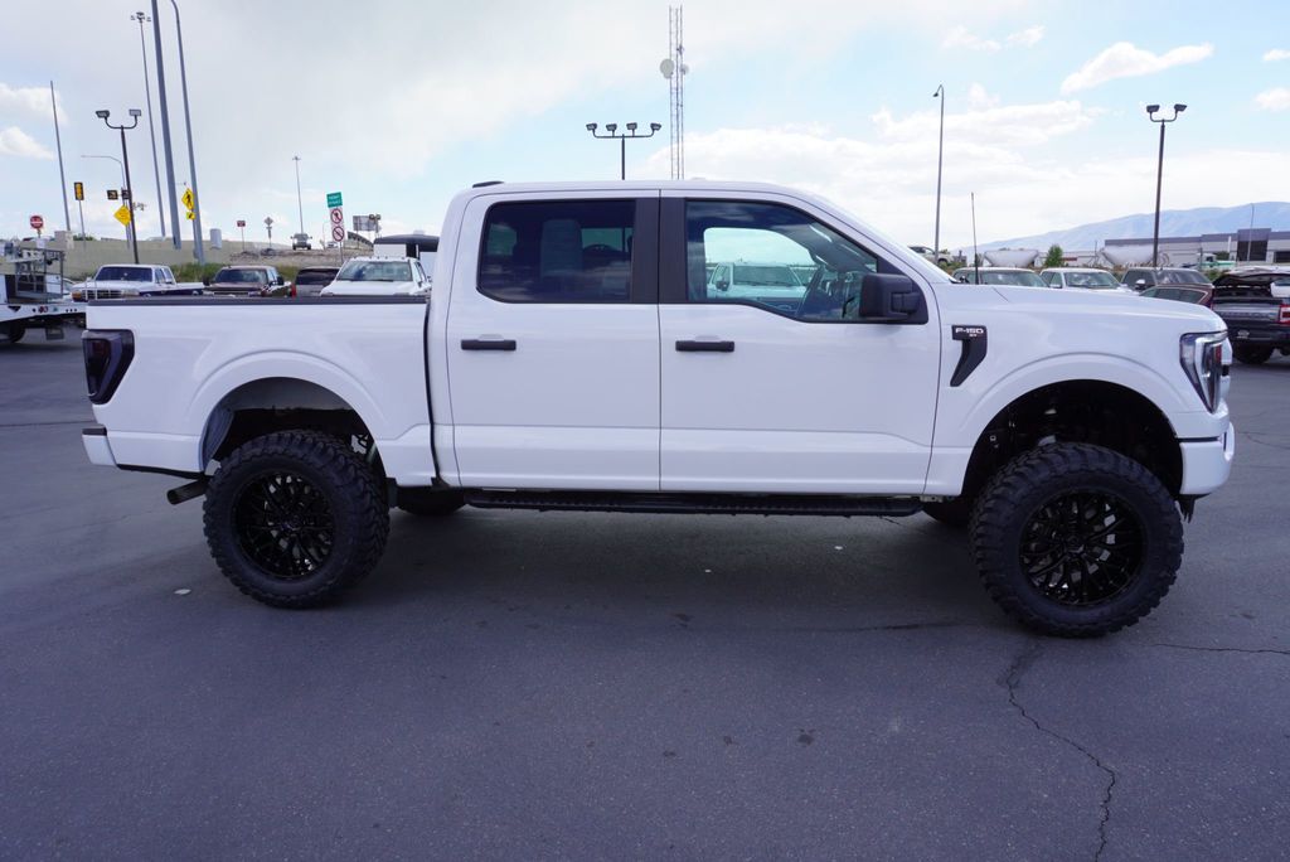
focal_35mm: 24
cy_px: 431
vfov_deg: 53.2
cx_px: 645
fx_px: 860
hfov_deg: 73.7
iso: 100
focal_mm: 16
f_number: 9
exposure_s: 1/125
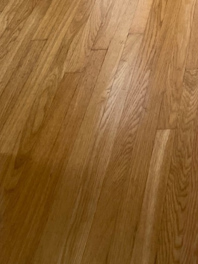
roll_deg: -1.0
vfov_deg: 15.8
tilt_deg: -11.7
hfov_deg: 13.8
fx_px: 771
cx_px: 289
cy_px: -245
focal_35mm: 101
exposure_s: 1/120
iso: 80
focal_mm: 4.25
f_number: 1.8
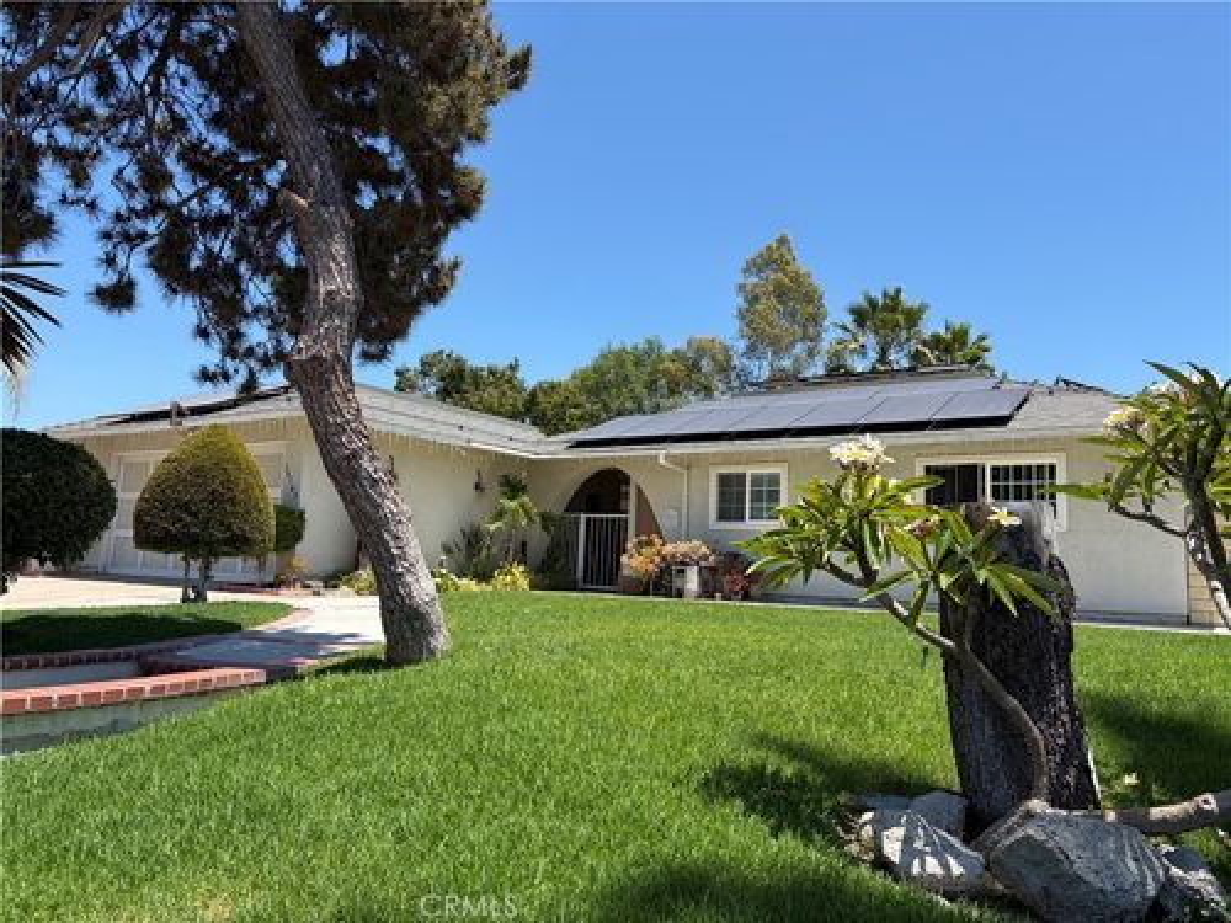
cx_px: 616
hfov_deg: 67.3
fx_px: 925
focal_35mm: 26
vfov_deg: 53.1
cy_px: 462
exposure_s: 1/2012
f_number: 1.6
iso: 50
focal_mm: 5.96
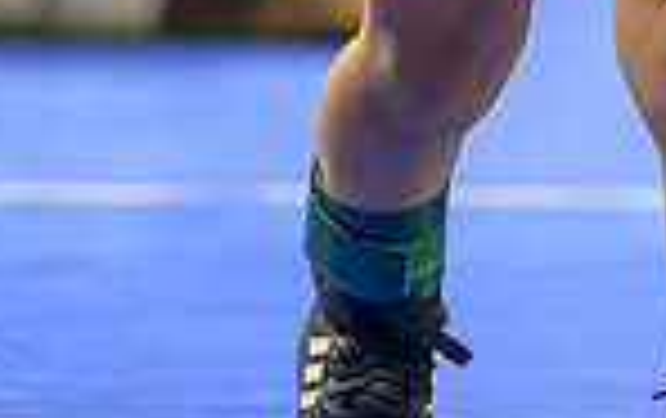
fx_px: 19214
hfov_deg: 2.0
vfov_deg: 1.2
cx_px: 617
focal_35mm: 1057
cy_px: -693
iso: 5000
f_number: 3.5
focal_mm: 200
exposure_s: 1/800
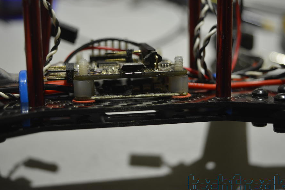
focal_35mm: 61
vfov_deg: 22.3
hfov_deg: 32.9
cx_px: 150
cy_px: 93
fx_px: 483
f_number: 4.8
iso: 720
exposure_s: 1/60
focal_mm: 36
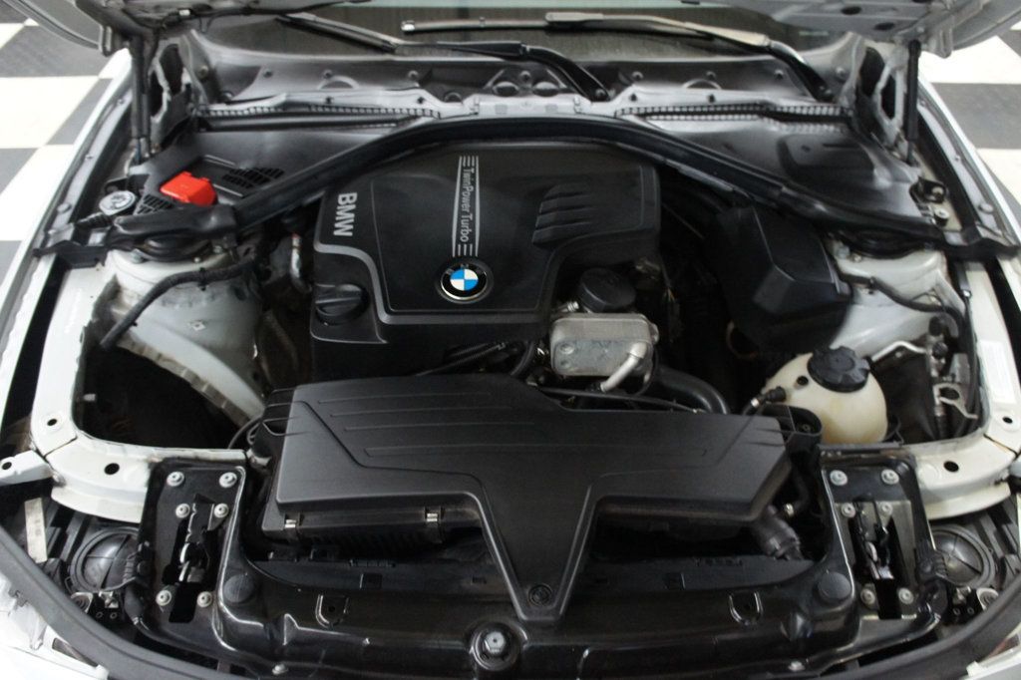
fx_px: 765
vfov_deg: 47.9
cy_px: 340
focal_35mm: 27
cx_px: 510
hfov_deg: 67.4
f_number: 3.5
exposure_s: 1/40
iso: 1600
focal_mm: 18
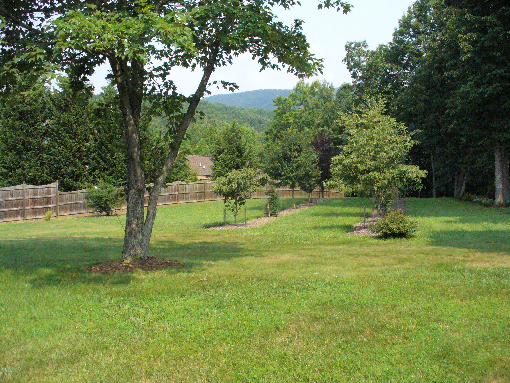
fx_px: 545
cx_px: 255
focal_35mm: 37
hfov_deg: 50.1
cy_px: 192
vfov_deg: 38.7
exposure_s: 1/800
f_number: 5.6
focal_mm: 6.1
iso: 400
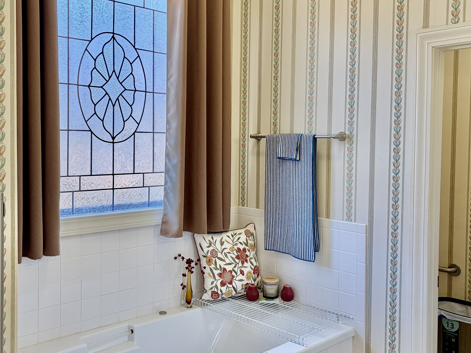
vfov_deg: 38.6
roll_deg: -0.4
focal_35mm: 37
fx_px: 503
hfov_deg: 50.1
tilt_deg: -1.2
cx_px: 219
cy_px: 157
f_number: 1.6
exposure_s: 1/189
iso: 125
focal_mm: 5.96
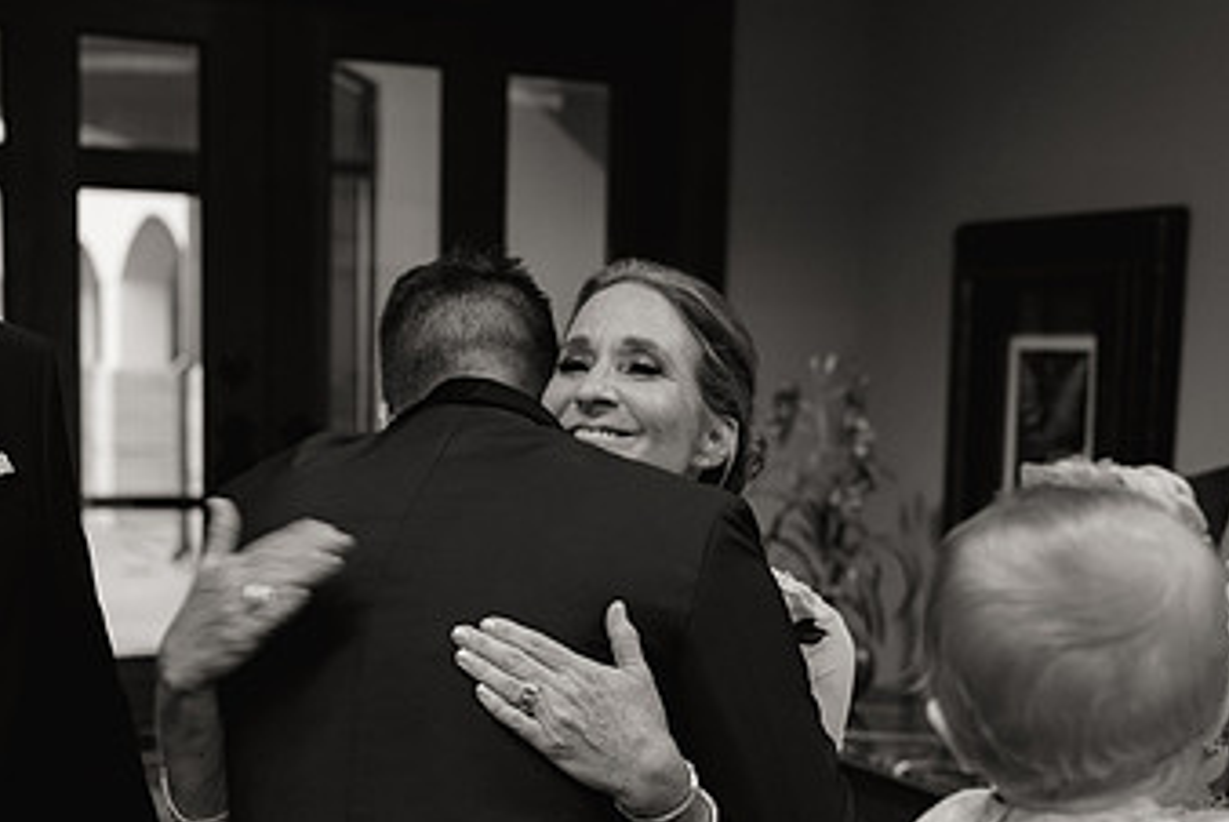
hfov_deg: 33.3
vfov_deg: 22.3
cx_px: 702
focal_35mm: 60
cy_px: 671
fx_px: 2050
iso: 1600
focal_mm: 35
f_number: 2.8
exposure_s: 1/125
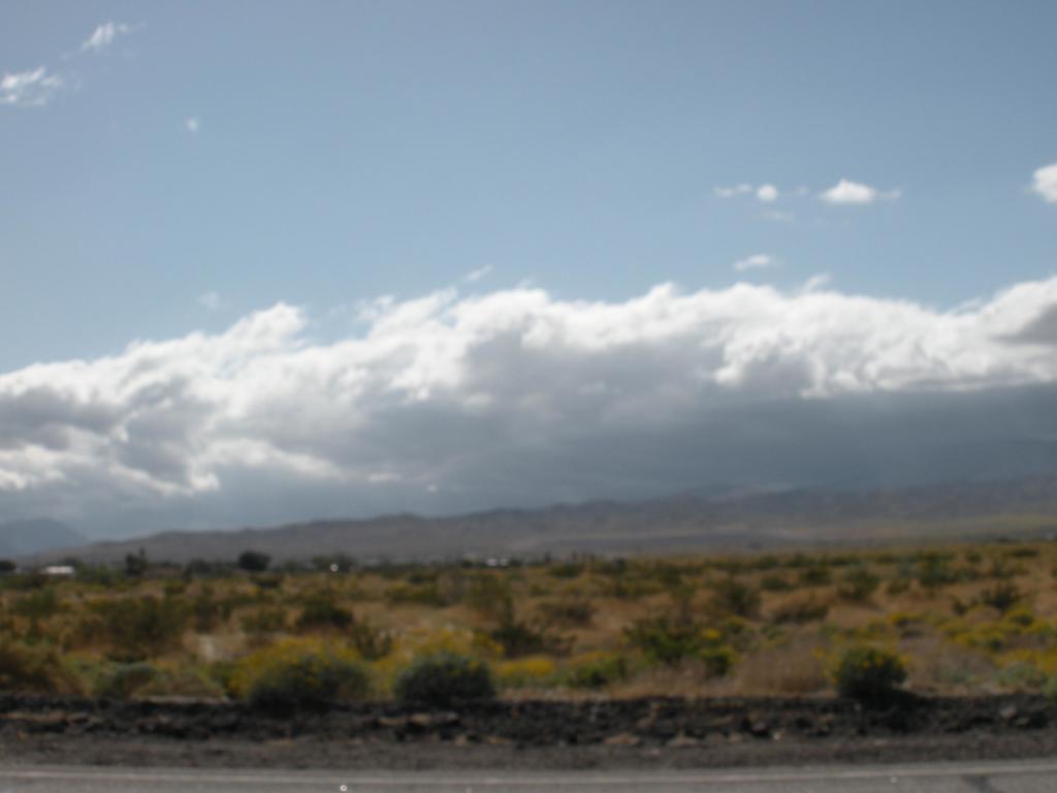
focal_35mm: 50
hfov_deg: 38.2
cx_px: 528
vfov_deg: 29.1
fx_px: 1527
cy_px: 396
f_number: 7
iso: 64
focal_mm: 9.1
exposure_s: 1/570
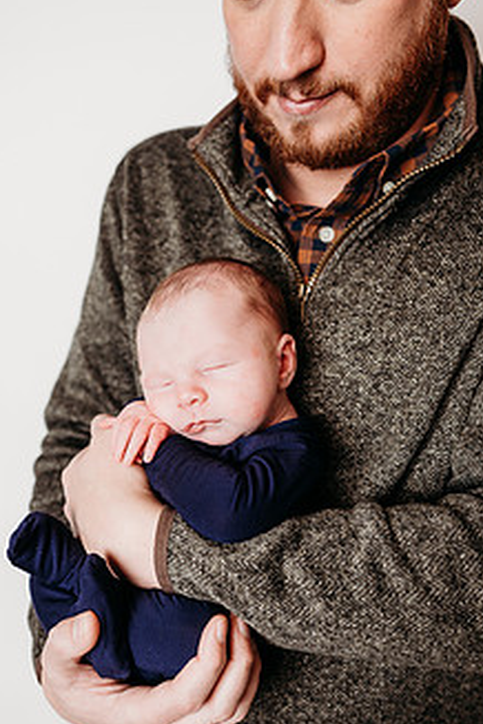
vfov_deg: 57.1
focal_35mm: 33
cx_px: 173
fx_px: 664
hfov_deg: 39.6
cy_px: 399
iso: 200
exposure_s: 1/200
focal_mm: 24
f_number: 2.8
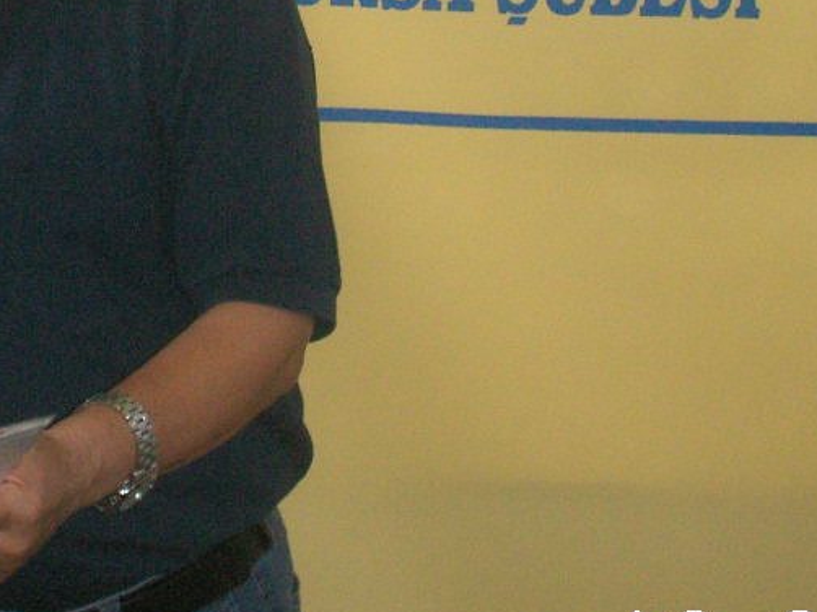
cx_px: 76
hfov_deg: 16.5
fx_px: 2784
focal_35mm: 118
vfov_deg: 12.2
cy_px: -132
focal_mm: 7.7
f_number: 3.5
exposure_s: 1/40
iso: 160
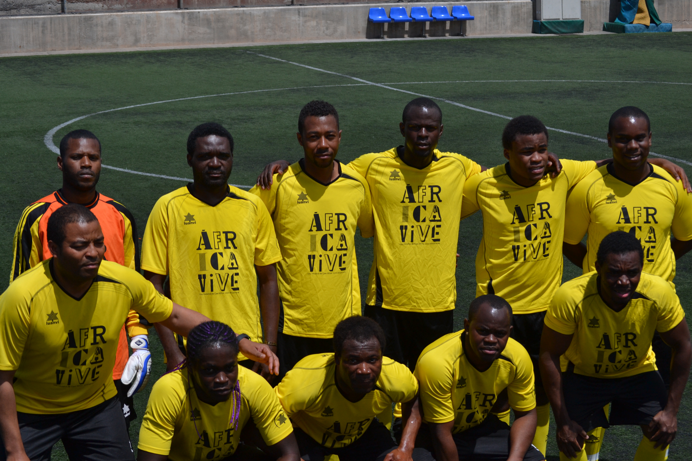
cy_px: 230
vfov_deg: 15.2
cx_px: 346
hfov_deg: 22.6
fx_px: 1730
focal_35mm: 90
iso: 320
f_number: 7.1
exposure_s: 1/2000
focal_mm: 60
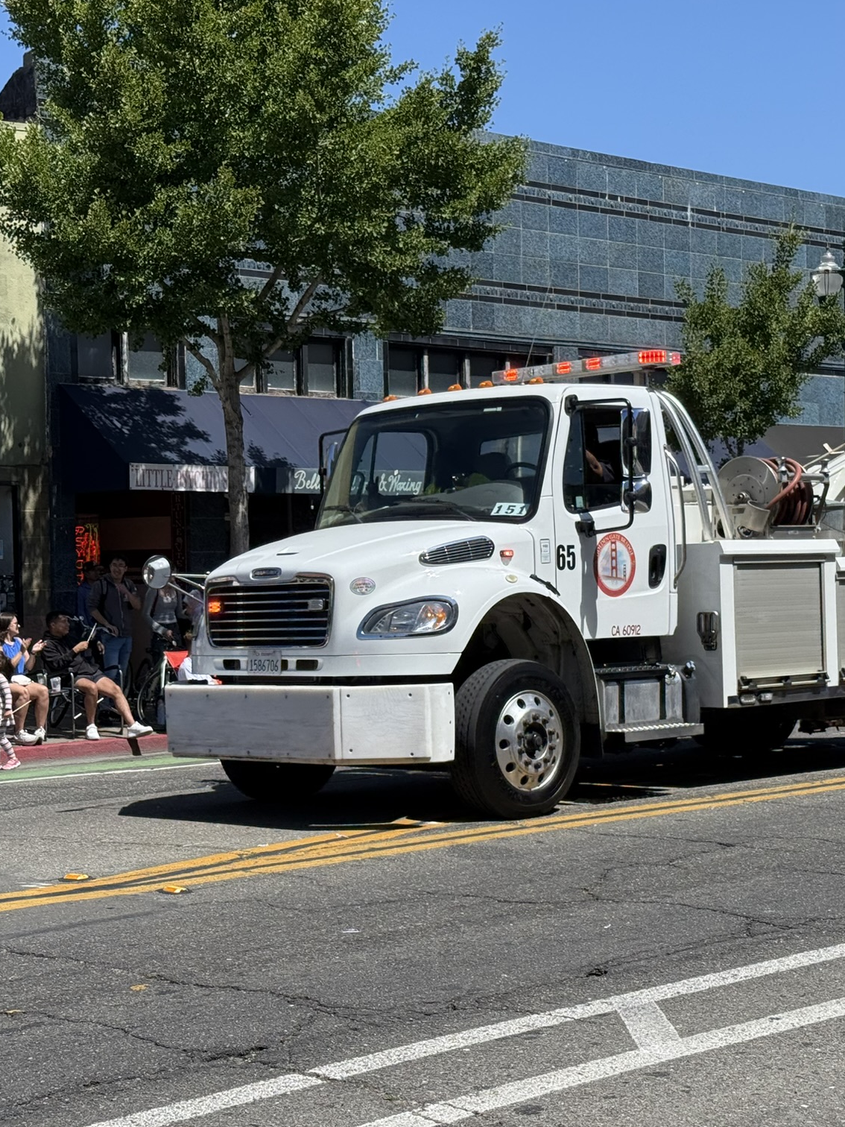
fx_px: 2116
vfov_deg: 29.8
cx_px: 448
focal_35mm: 65
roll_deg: +1.6
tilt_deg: -0.5
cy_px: 564
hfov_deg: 22.6
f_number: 1.78
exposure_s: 1/4329
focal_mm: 6.76
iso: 64
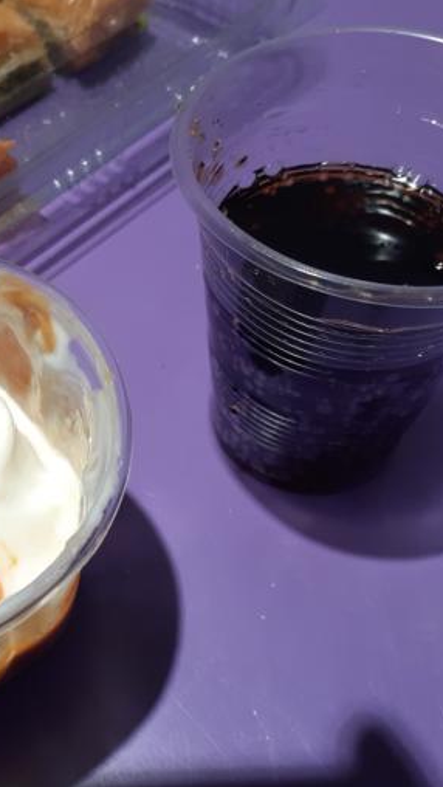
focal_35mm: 40
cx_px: 20
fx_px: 835
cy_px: 389
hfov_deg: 28.2
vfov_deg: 50.5
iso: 100
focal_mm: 3.6
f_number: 1.9
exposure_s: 1/50
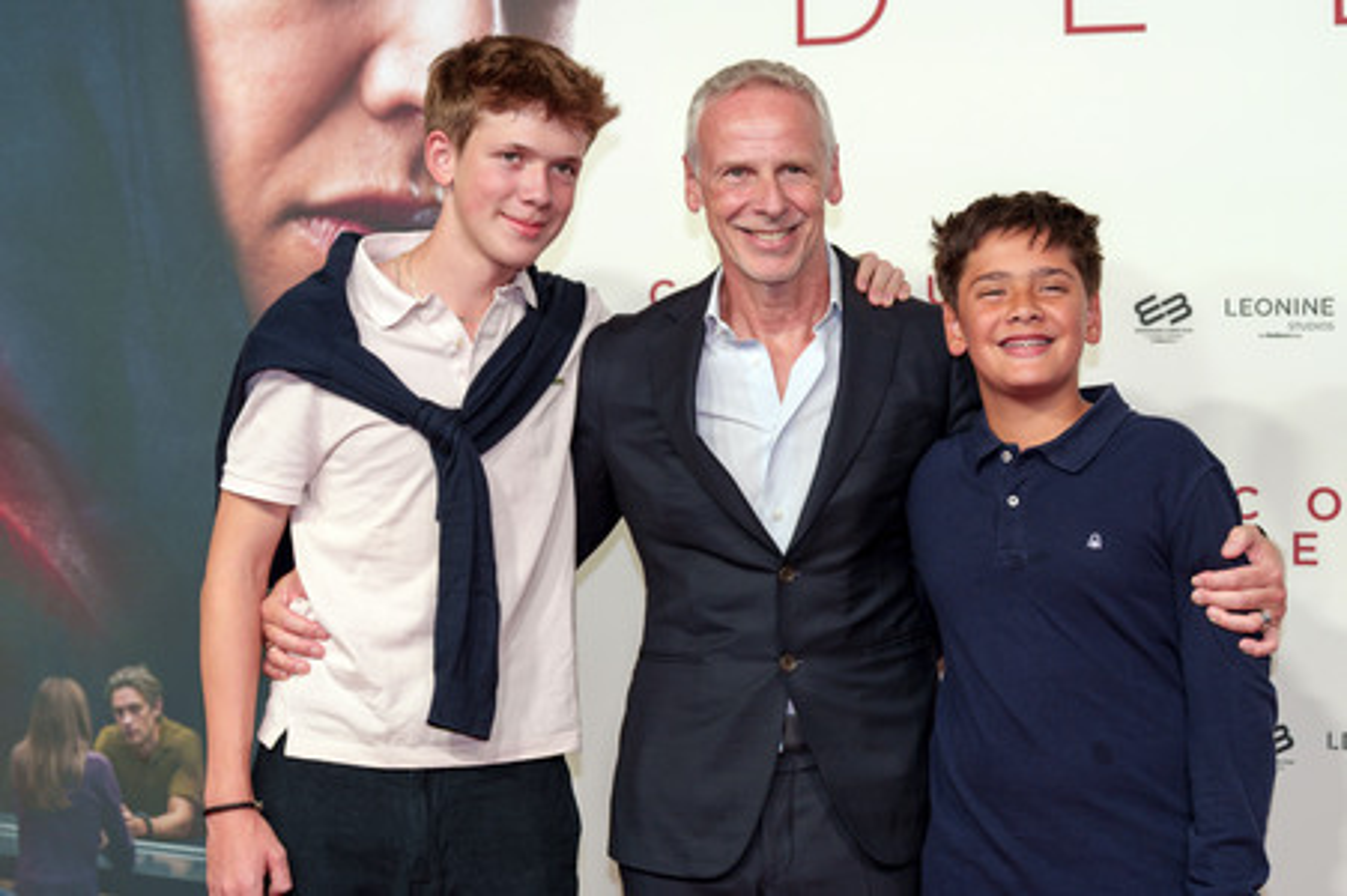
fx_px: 2692
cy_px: 448
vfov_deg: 18.9
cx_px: 674
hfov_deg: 28.1
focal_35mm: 72
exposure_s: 1/250
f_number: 3.5
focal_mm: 72
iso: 320
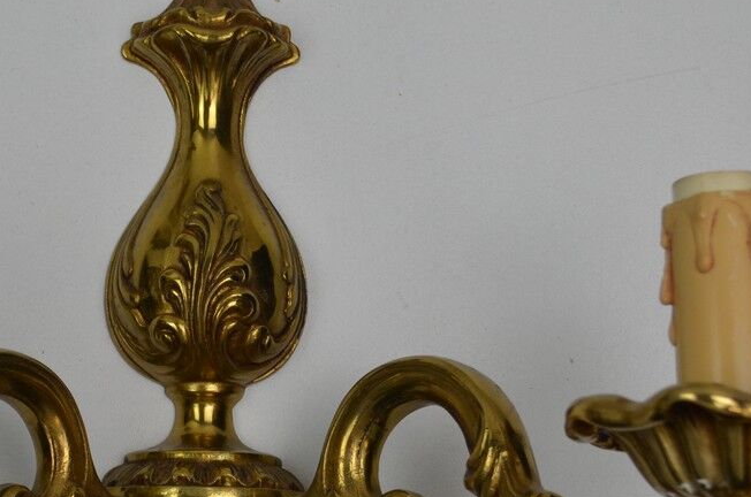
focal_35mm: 103
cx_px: 184
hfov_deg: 19.7
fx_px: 2144
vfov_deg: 13.2
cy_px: 300
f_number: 5.6
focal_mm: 28
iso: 320
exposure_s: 1/125
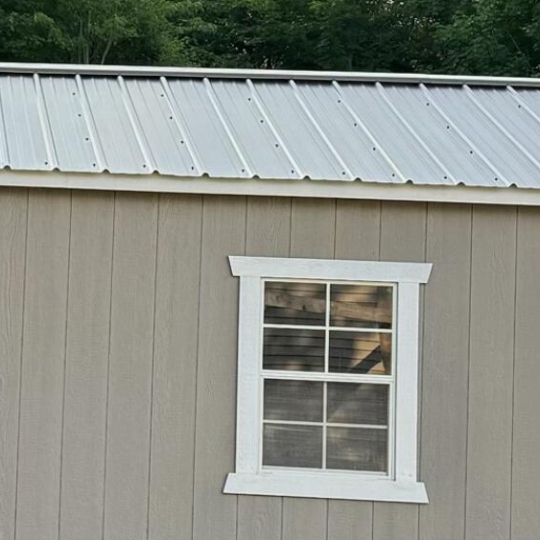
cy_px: 278
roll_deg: -2.8
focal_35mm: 113
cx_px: -167
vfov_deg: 15.4
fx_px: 1994
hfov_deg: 14.7
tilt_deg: +2.4
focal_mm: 6.76
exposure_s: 1/715
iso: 80
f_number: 1.78
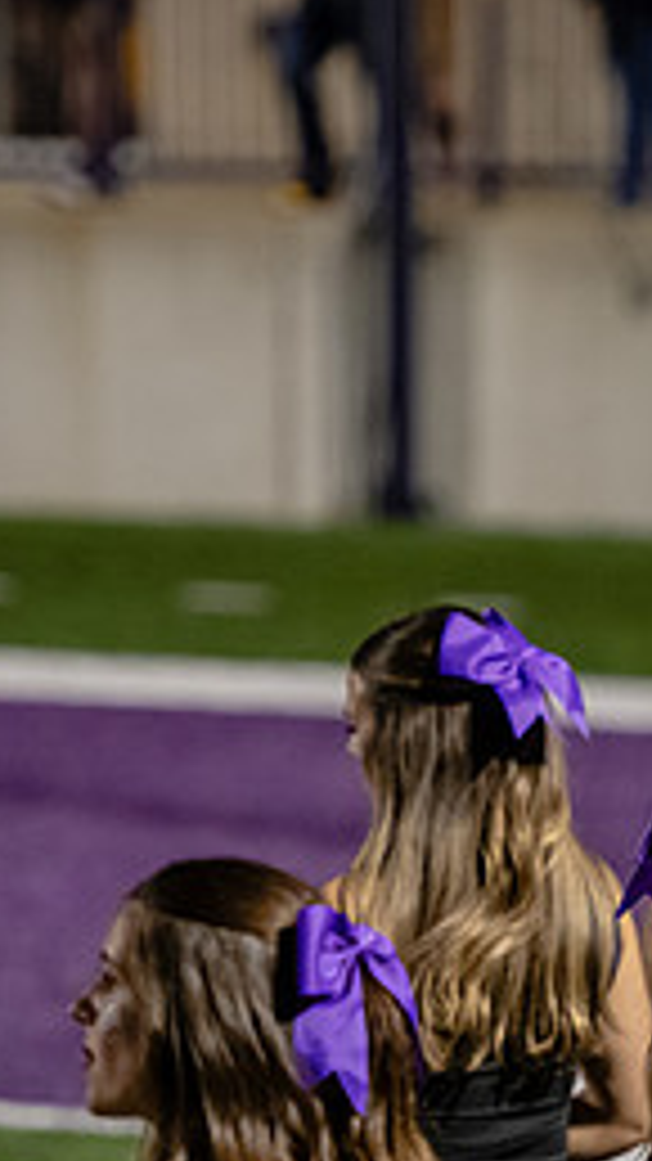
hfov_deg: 3.2
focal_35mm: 377
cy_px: 826
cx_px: 701
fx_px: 11595
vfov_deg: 5.7
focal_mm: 160
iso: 4000
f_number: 3.2
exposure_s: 1/500
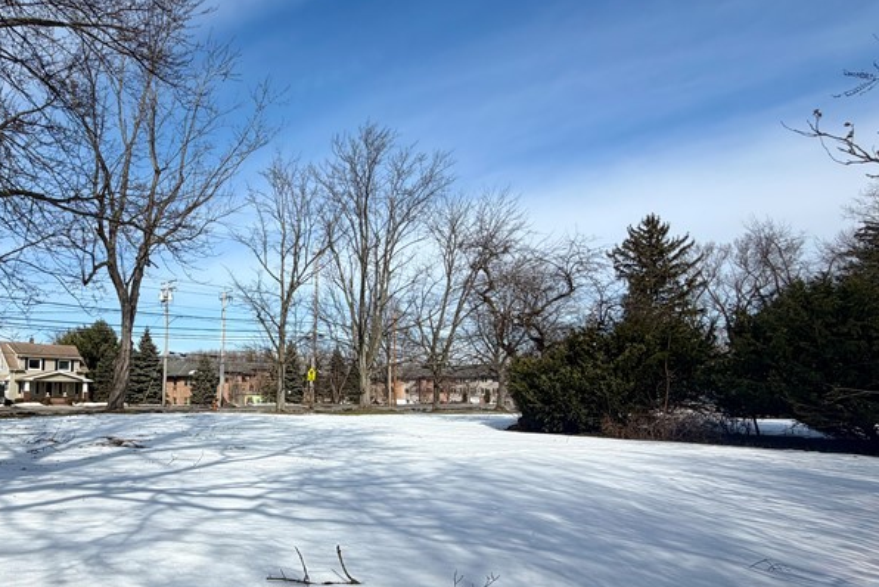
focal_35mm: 25
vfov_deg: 50.9
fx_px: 611
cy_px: 363
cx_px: 220
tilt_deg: +2.8
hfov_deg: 67.0
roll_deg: -0.4
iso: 20
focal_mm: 2.22
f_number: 2.2
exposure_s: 1/1285
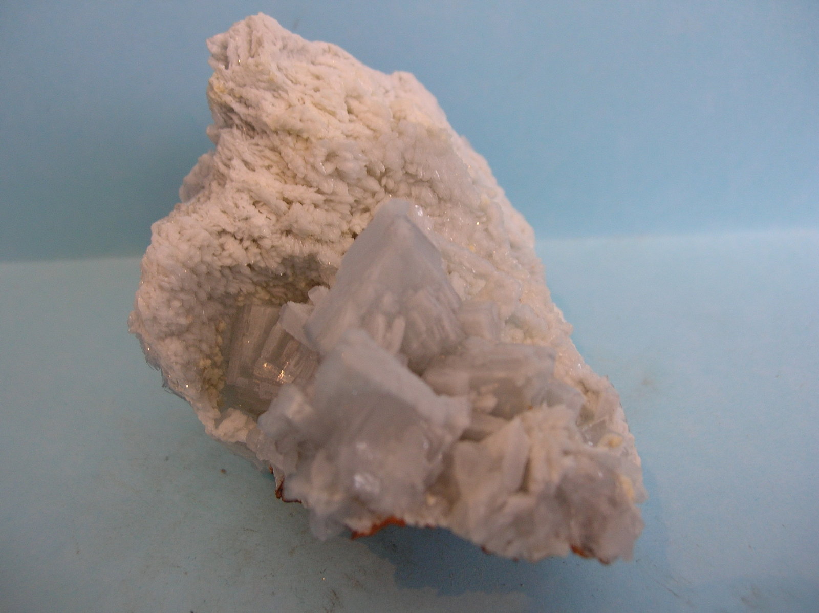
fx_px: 851
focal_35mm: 36
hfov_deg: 51.4
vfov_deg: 39.6
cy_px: 306
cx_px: 410
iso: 50
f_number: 2.7
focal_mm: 6
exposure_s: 1/15.3
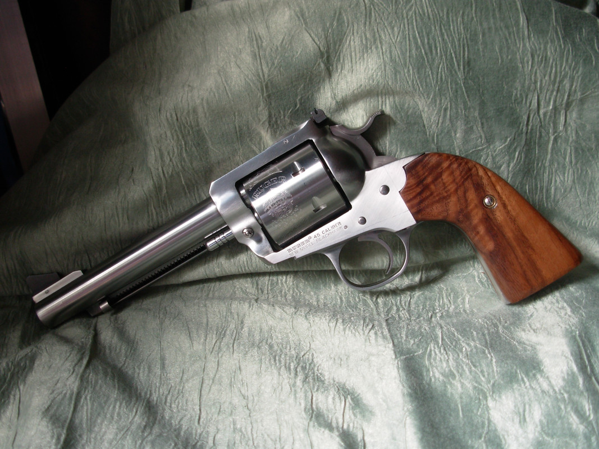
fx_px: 779
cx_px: 300
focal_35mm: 45
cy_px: 224
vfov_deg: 32.2
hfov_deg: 42.1
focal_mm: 7.5
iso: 50
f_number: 3.1
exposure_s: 1/9.5
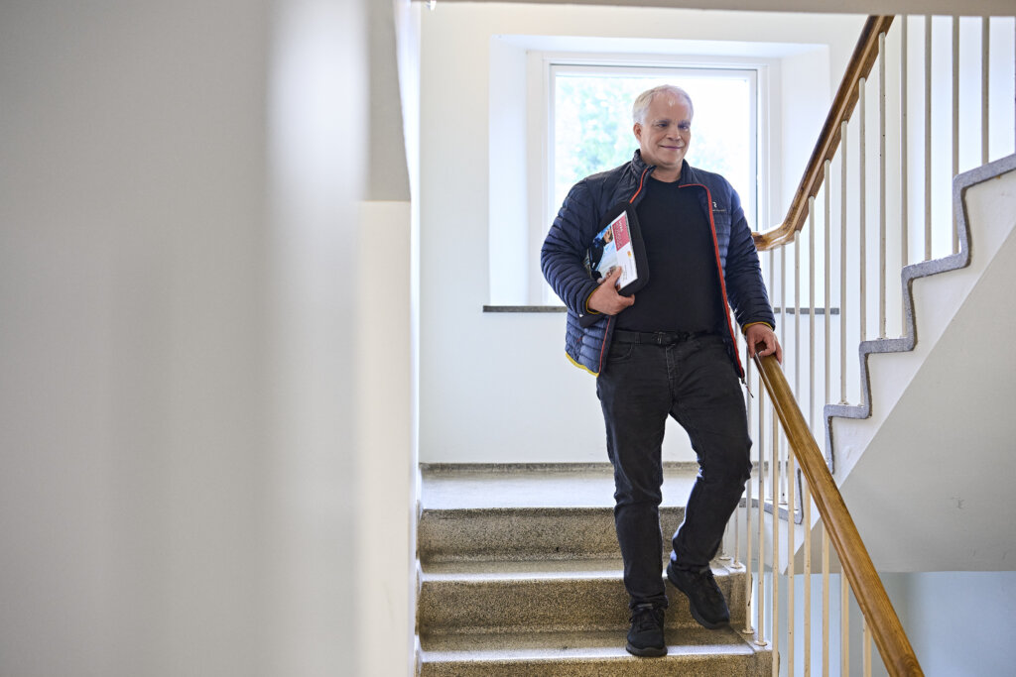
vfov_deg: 37.9
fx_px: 988
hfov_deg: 54.4
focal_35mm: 35
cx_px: 508
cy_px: 338
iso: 1250
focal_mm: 35
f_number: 2.8
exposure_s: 1/320
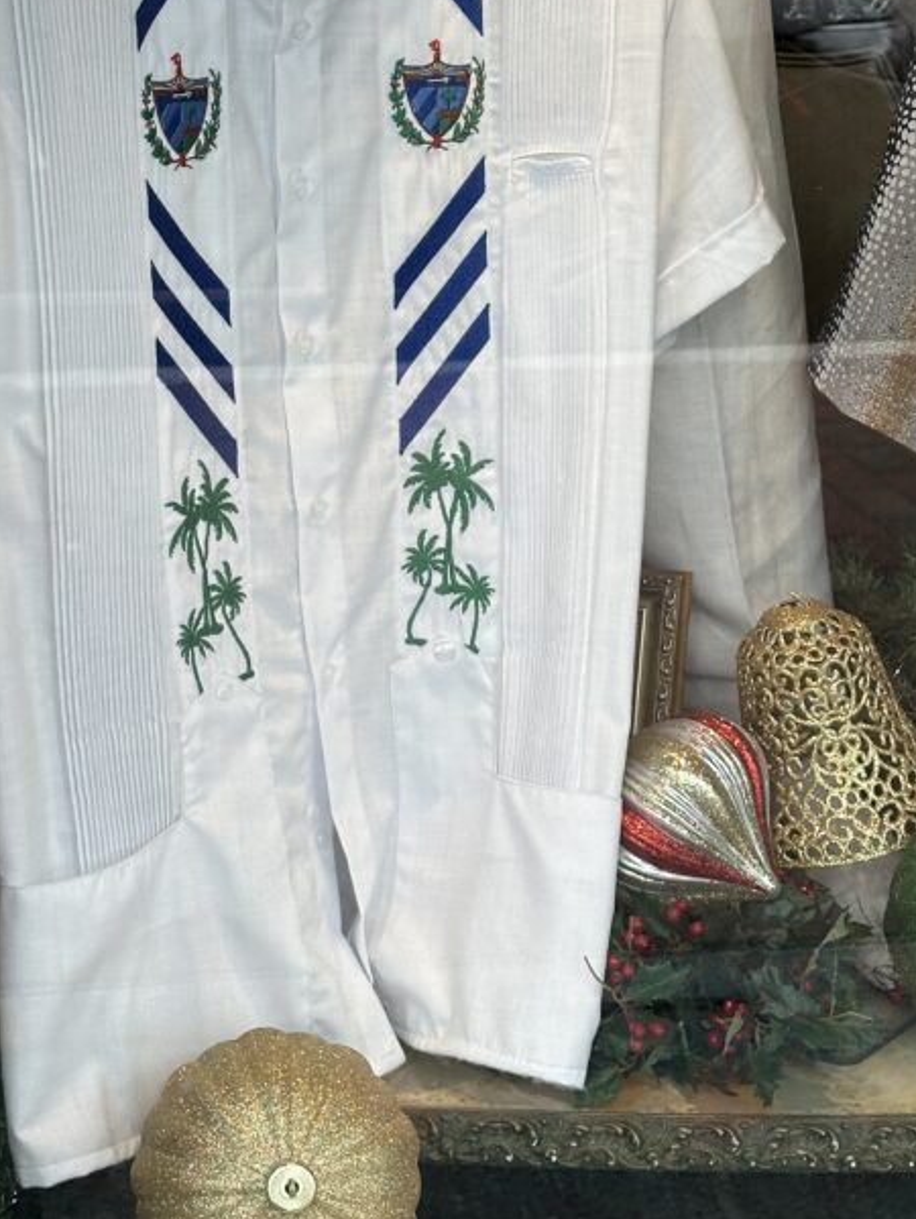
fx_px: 2890
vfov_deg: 23.7
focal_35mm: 82
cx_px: 285
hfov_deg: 17.9
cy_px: 364
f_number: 1.78
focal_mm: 6.86
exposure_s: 1/704
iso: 64
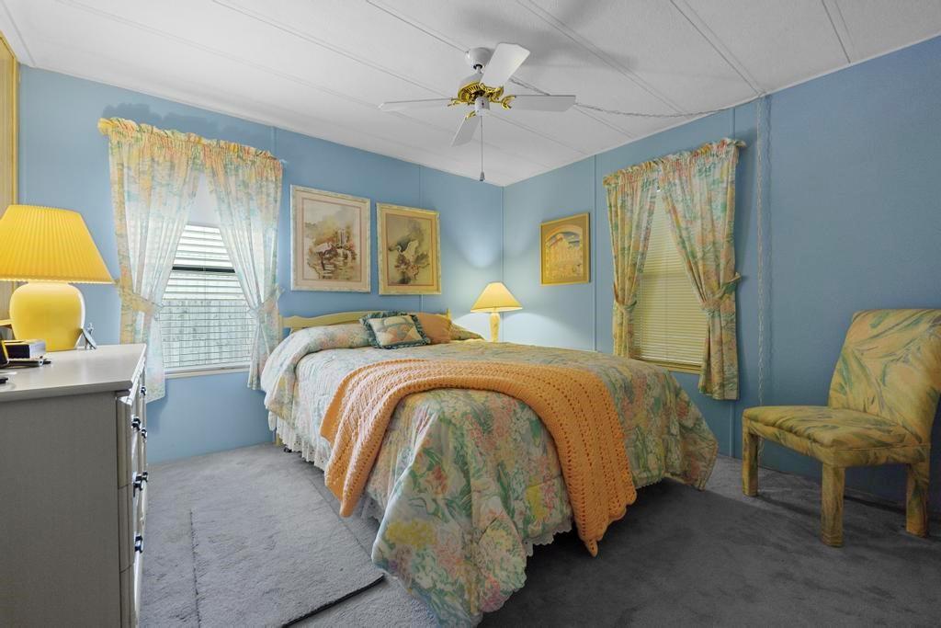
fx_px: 392
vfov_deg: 77.3
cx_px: 470
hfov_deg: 100.4
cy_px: 314
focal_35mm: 15
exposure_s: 1/8
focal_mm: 10
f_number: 6.3
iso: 100
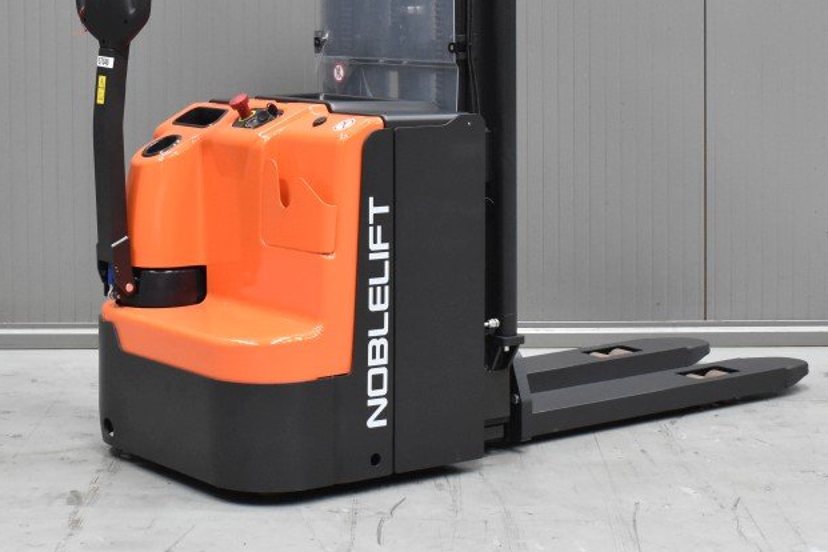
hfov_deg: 23.4
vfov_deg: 15.5
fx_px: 2001
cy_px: 36
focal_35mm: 87
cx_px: 367
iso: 1600
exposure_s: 1/30
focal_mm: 30
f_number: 6.3
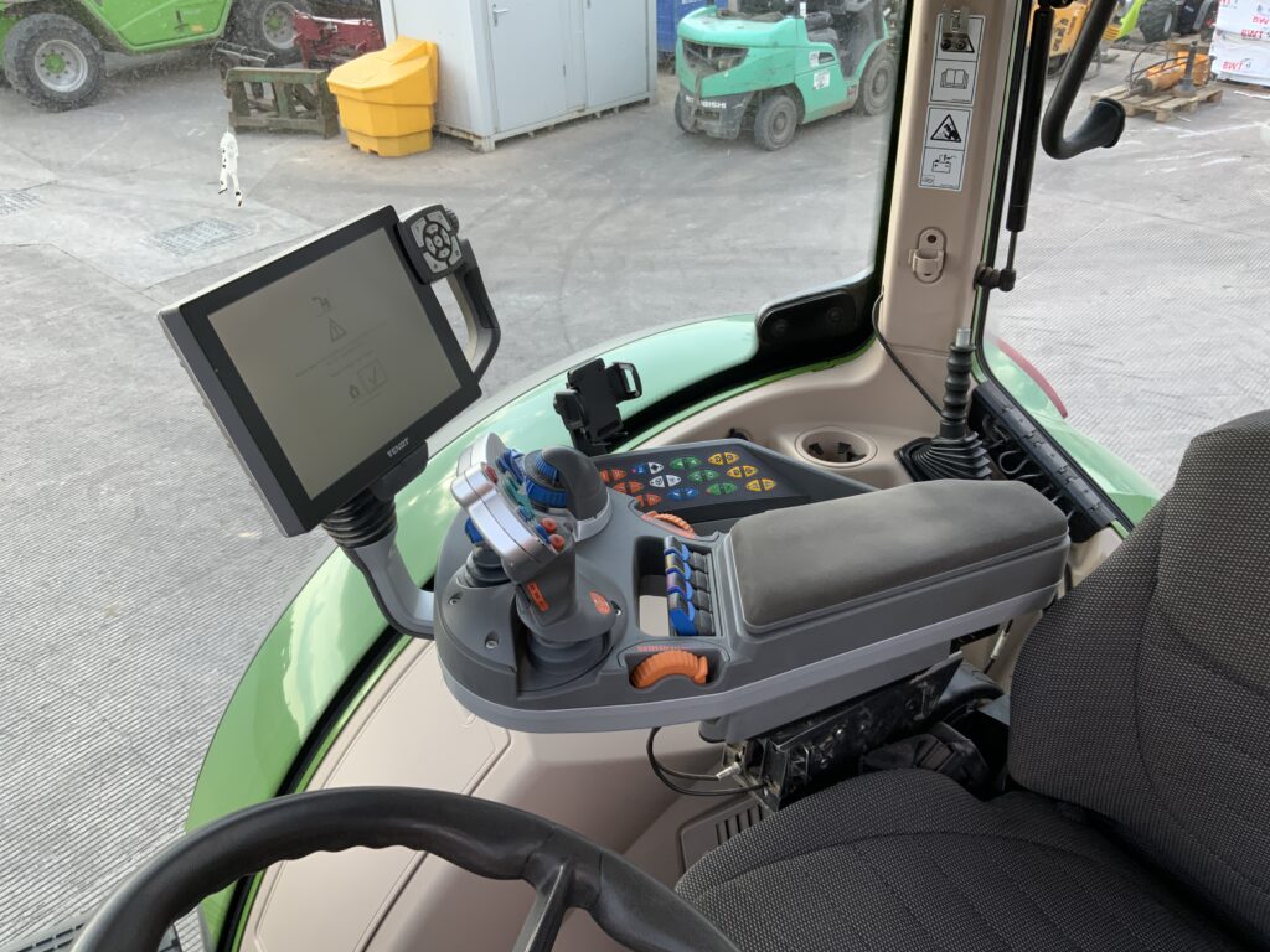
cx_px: 635
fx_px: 1064
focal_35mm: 29
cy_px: 476
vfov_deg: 48.2
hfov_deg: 61.7
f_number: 1.8
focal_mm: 3
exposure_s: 1/165
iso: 16
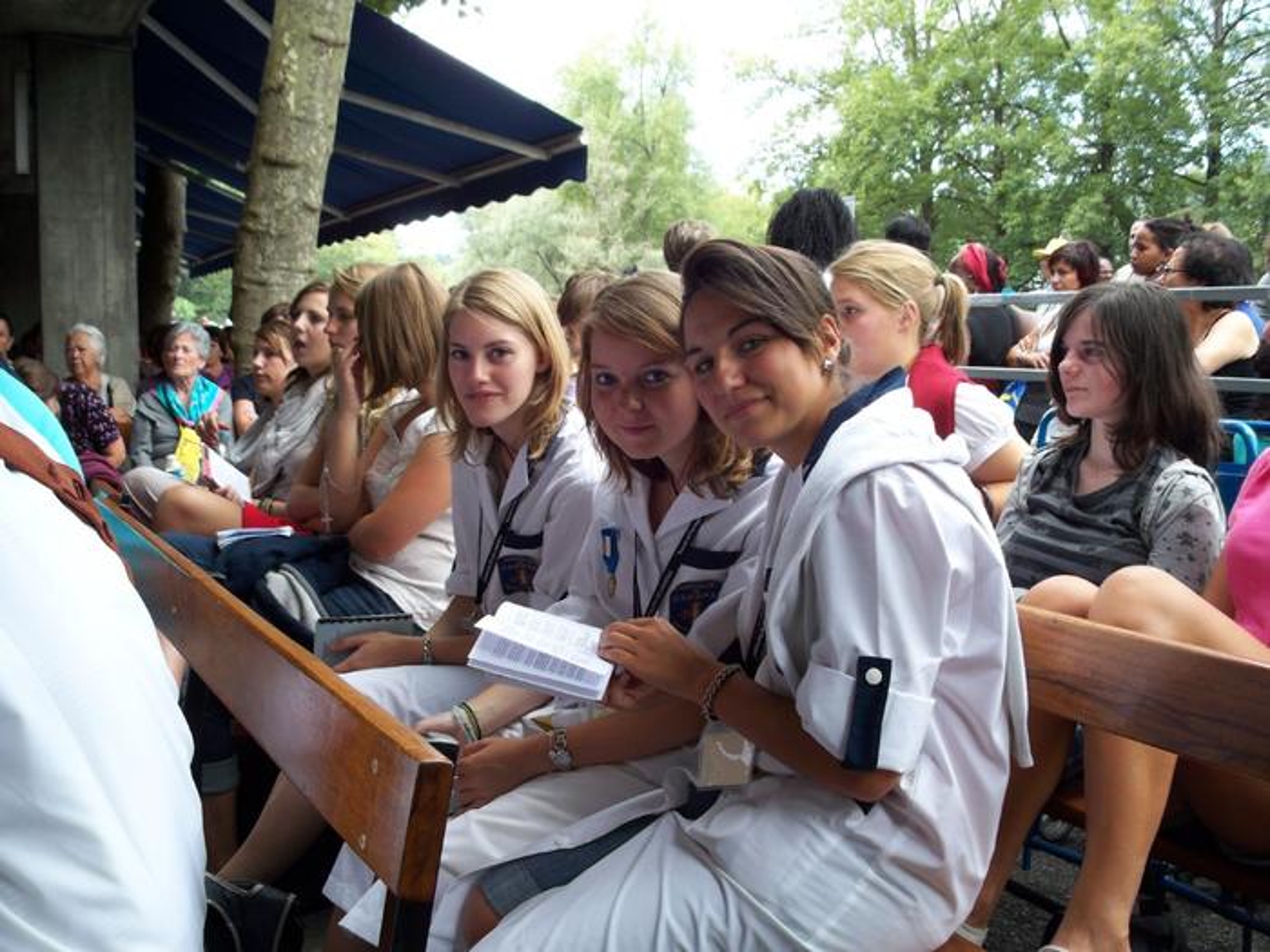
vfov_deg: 38.7
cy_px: 476
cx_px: 635
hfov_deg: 50.1
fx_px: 1357
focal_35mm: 37
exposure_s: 1/60
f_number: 3.4
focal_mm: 7.9
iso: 64
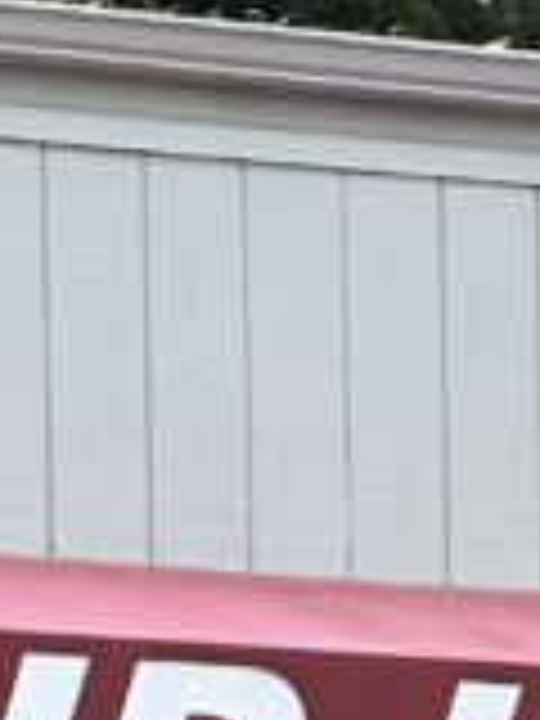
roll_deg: +0.3
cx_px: 603
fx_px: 9318
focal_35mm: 448
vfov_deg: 4.3
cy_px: 2023
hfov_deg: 3.3
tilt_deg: +1.6
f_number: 2.8
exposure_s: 1/172
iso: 32
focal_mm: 9
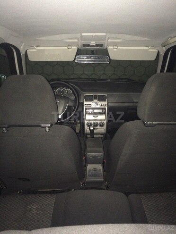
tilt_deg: -17.0
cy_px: 117
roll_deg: +0.3
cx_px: 88
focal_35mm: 29
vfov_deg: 61.7
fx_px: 197
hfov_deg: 48.2
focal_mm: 4.15
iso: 500
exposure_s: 1/17
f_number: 2.2
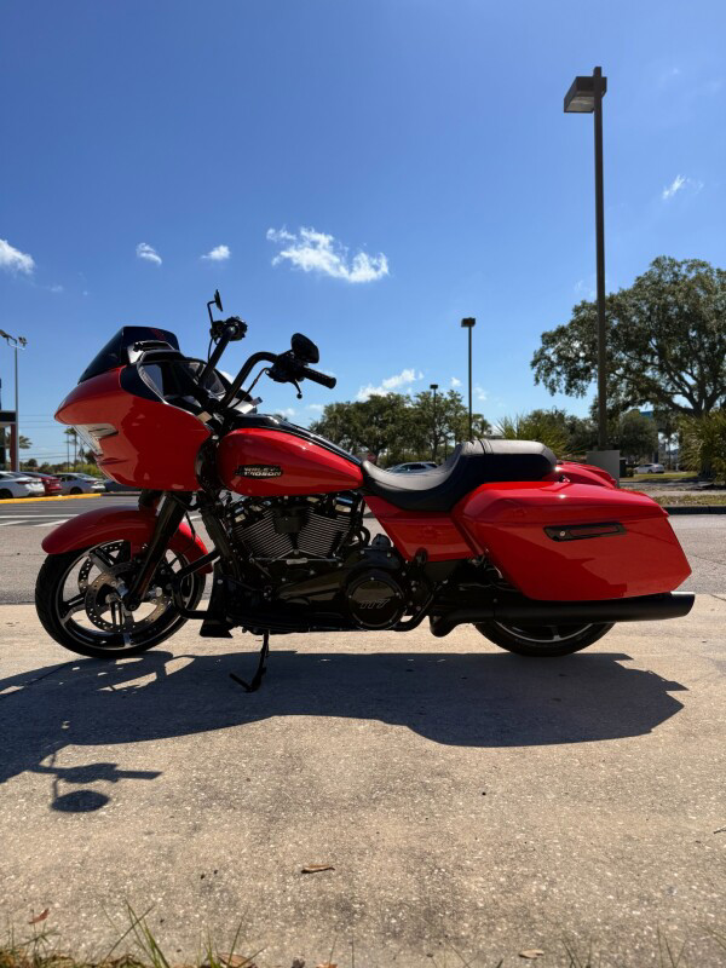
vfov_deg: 71.6
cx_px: 363
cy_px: 484
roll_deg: +3.1
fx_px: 671
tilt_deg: +0.1
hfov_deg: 56.8
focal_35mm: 24
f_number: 1.78
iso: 80
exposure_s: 1/4975
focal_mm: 6.76
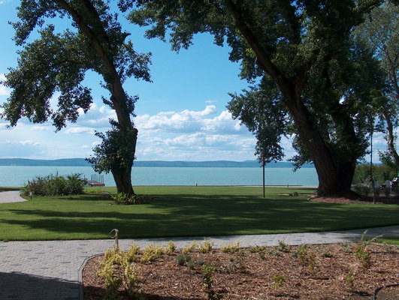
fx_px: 508
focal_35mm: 44
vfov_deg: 33.0
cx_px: 200
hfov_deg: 42.9
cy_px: 150
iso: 100
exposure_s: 1/288
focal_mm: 8.96
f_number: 8.1
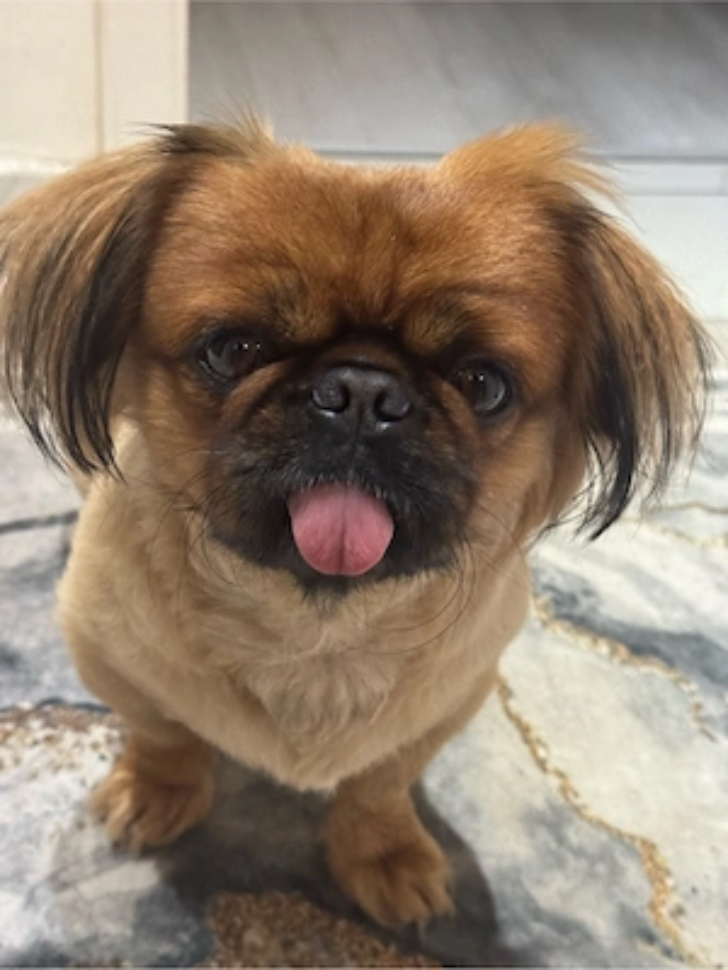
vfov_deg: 39.7
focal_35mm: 48
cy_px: 485
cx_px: 364
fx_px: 1346
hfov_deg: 30.3
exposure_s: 1/33
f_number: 1.78
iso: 400
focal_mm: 6.76
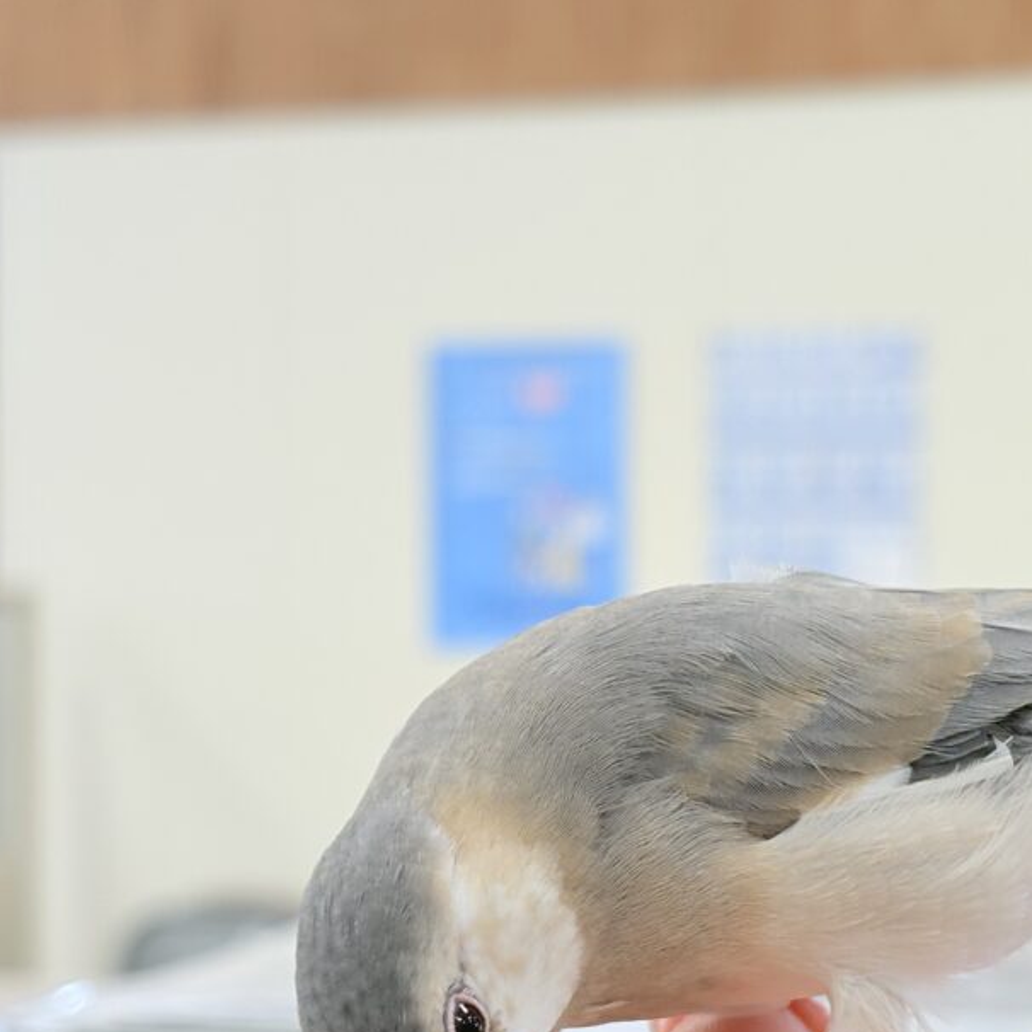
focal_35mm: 91
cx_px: 817
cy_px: 760
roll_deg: +0.2
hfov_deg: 18.9
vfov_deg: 19.0
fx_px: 3069
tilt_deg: -1.3
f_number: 1.6
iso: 32
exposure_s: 1/50
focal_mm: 5.96
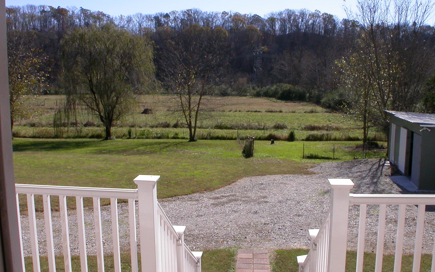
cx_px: 208
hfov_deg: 38.9
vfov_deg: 24.9
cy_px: 126
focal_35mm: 52
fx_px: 616
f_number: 7.5
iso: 100
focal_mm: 7.85
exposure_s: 1/246
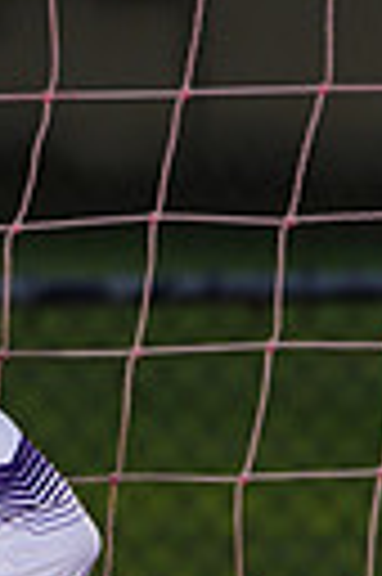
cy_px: 940
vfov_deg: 1.9
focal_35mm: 1065
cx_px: -447
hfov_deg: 1.3
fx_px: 16996
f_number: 5.6
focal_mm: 235
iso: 320
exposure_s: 1/250
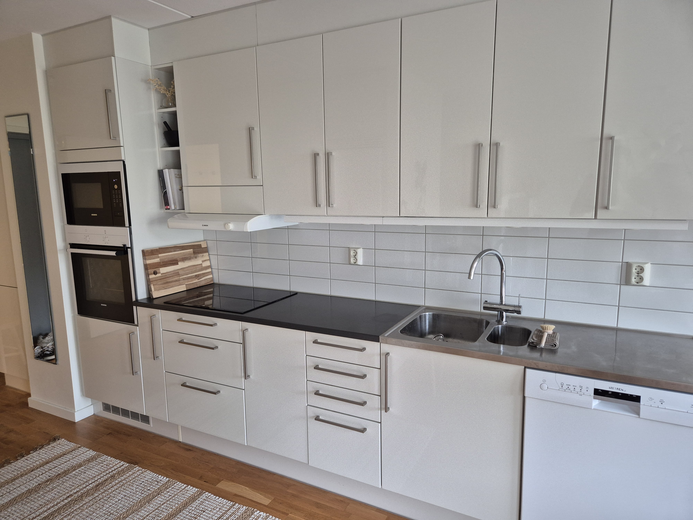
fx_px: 460
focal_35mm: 23
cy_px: 260
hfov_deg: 73.9
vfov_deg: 58.9
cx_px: 346
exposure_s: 1/100
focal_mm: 5.4
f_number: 1.8
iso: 400
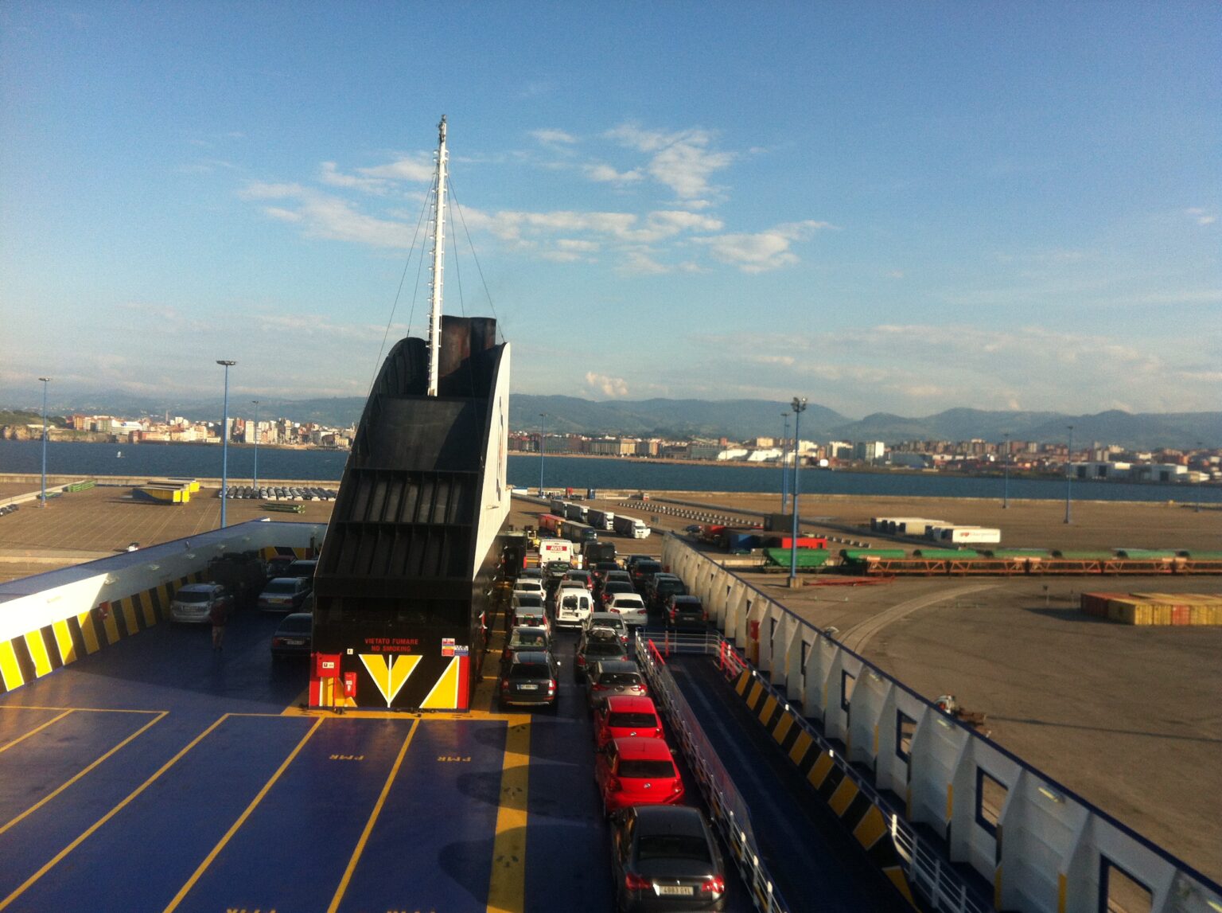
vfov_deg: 40.6
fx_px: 1234
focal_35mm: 35
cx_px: 611
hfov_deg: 52.7
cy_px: 456
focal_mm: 3.85
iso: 80
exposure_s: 1/1312
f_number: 2.8
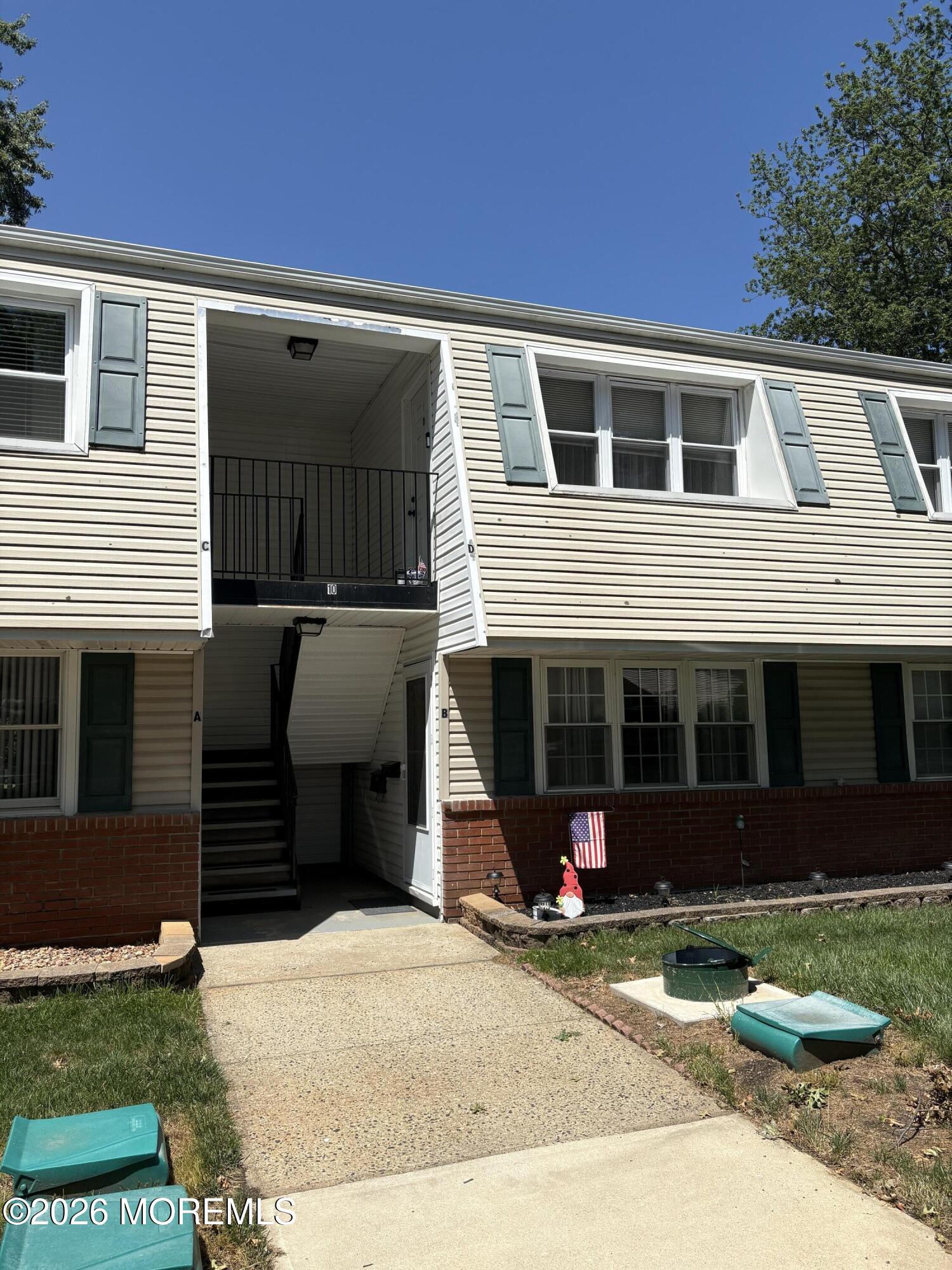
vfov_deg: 67.3
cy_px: 635
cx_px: 476
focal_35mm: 26
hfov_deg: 53.1
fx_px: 953
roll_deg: +0.5
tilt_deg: +7.3
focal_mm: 5.96
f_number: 1.6
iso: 50
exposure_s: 1/5348
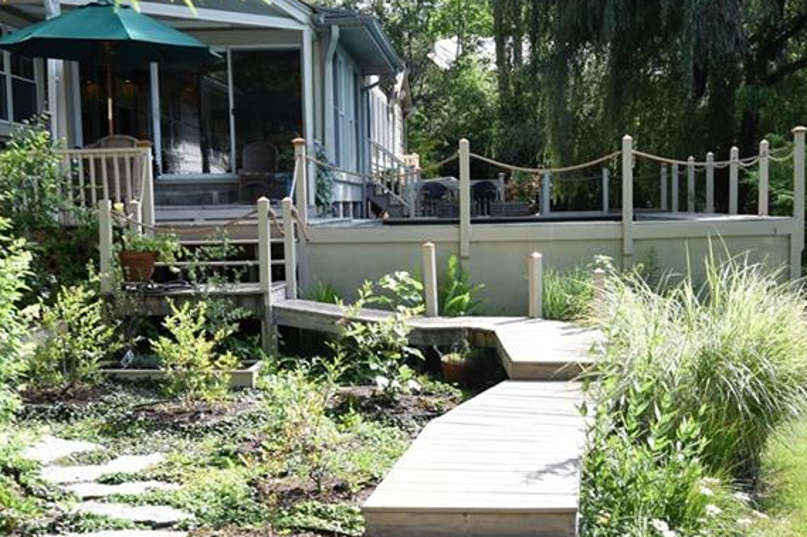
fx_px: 1210
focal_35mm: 54
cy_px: 332
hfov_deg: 36.8
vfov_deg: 25.0
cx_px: 451
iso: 400
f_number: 7.1
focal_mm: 20
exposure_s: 1/200
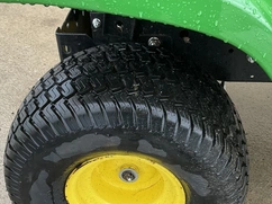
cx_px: 149
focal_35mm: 48
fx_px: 377
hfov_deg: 39.7
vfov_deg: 29.6
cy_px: 161
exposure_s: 1/122
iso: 25
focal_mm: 3
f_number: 1.8
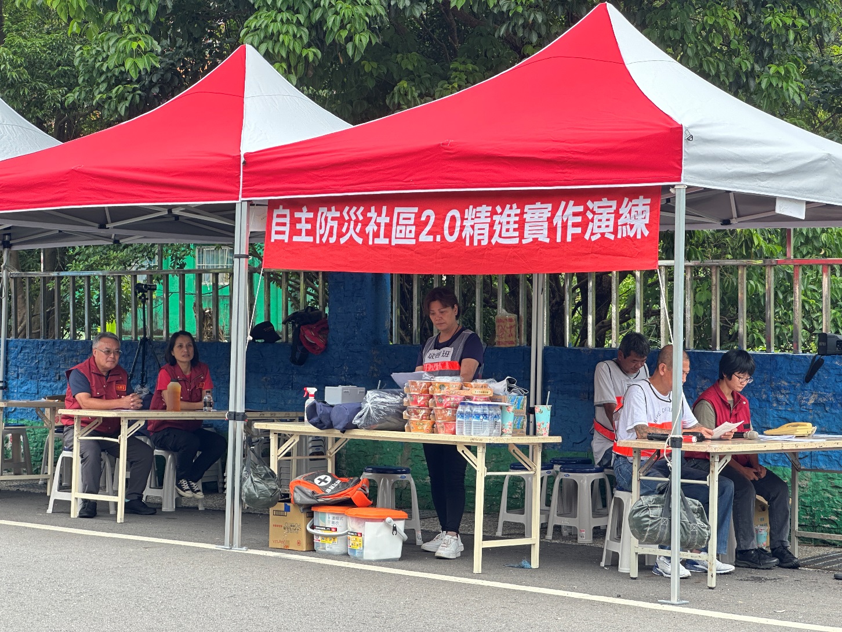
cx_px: 421
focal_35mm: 77
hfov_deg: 25.3
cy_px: 316
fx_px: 1873
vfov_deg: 19.1
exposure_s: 1/99
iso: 40
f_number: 2.8
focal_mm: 9
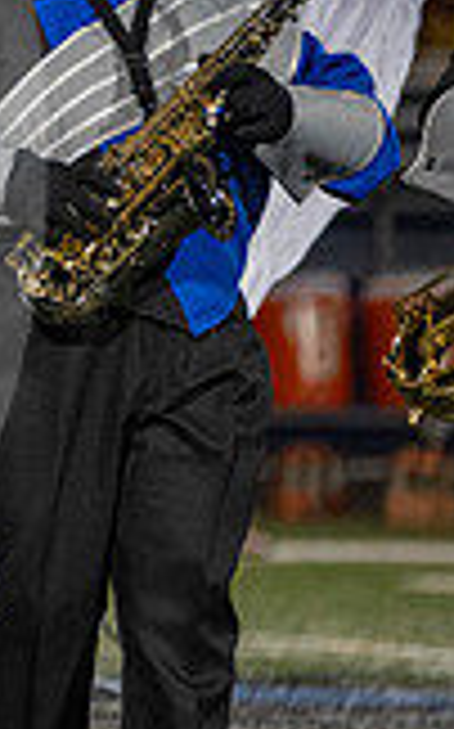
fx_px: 17888
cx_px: -1174
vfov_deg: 2.3
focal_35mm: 902
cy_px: -43
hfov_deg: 1.4
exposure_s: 1/500
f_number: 2.8
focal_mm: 185
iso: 4000
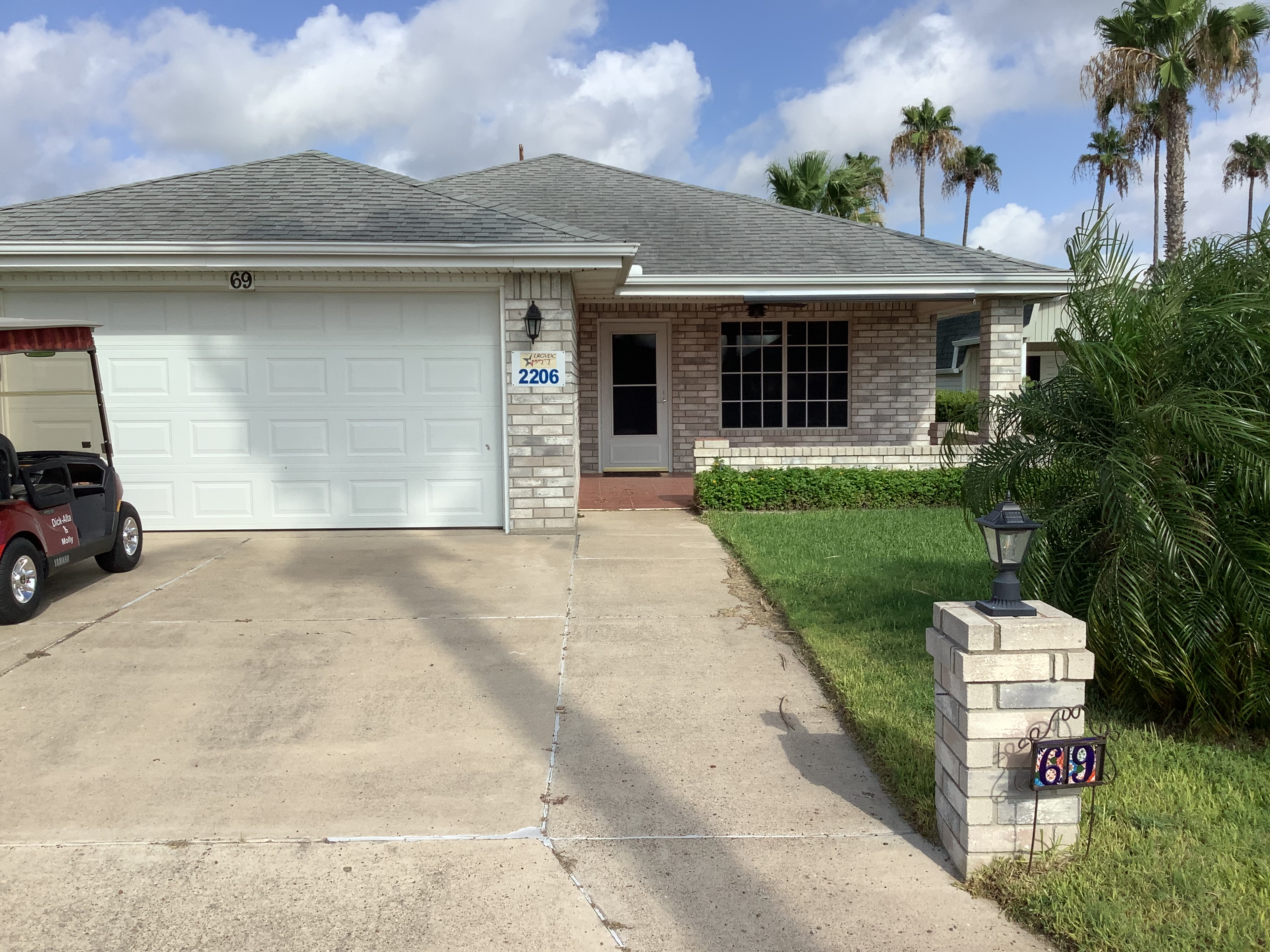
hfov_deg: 58.4
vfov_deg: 45.4
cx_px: 635
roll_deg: +1.2
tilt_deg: -8.4
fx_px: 1137
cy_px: 476
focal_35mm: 31
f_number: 2.4
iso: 25
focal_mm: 3.3
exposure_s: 1/1481
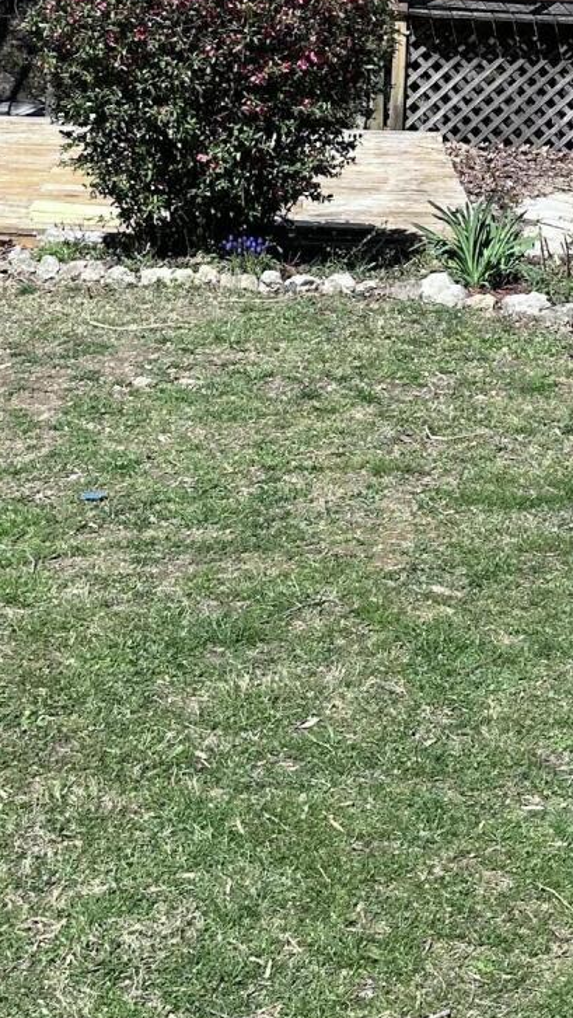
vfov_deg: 28.2
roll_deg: -3.0
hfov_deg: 16.6
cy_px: 102
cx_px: 507
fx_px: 1943
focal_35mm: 72
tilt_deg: -8.9
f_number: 1.78
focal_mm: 6.86
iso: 80
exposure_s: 1/3861
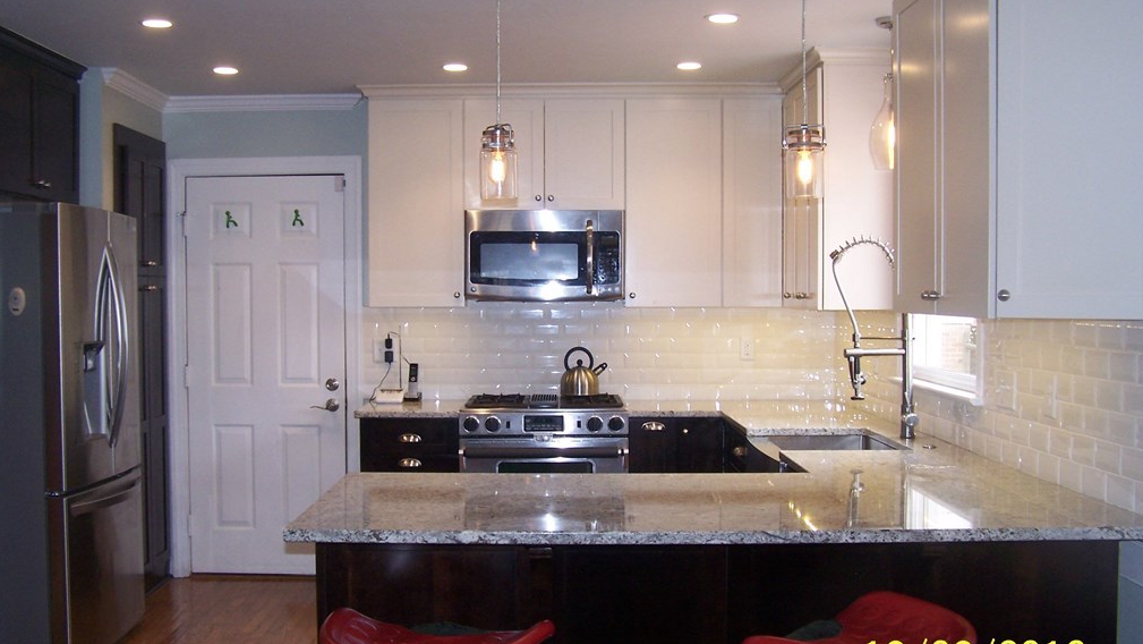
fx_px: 1273
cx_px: 570
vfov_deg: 28.4
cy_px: 338
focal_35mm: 42
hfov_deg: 48.3
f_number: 2.8
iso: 140
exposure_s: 1/60
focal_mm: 6.3
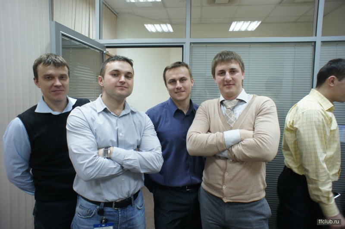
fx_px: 230
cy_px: 114
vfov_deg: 53.1
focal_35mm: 24
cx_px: 172
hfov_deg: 73.8
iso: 320
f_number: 2.8
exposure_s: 1/30
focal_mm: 16
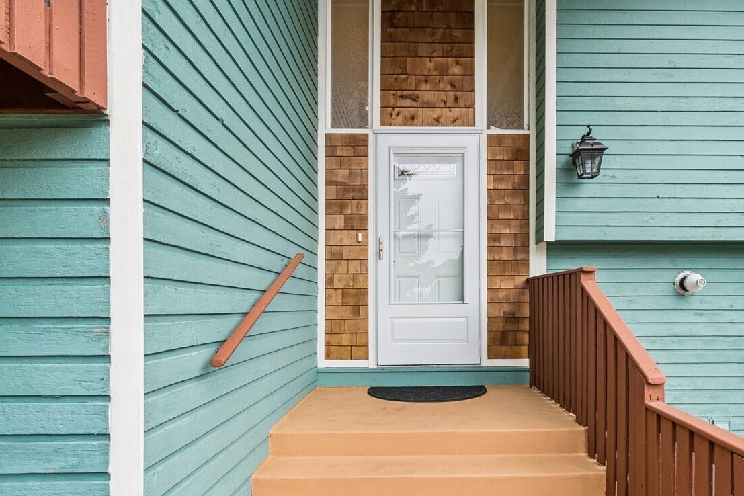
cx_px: 416
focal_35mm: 23
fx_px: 475
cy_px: 312
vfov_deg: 54.5
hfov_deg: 75.8
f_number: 10
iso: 200
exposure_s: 1/30
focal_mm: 10
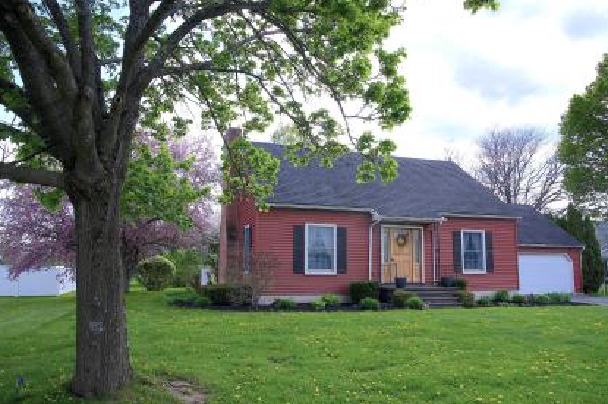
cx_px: 314
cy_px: 214
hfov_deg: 69.4
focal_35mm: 26
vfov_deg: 49.5
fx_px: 439
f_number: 11
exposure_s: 1/50
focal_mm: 24
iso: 100
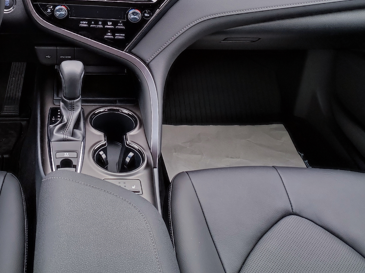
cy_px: 4
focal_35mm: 35
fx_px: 369
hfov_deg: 50.3
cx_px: 86
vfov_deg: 36.7
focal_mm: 4.74
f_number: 1.79
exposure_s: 1/50
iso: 528
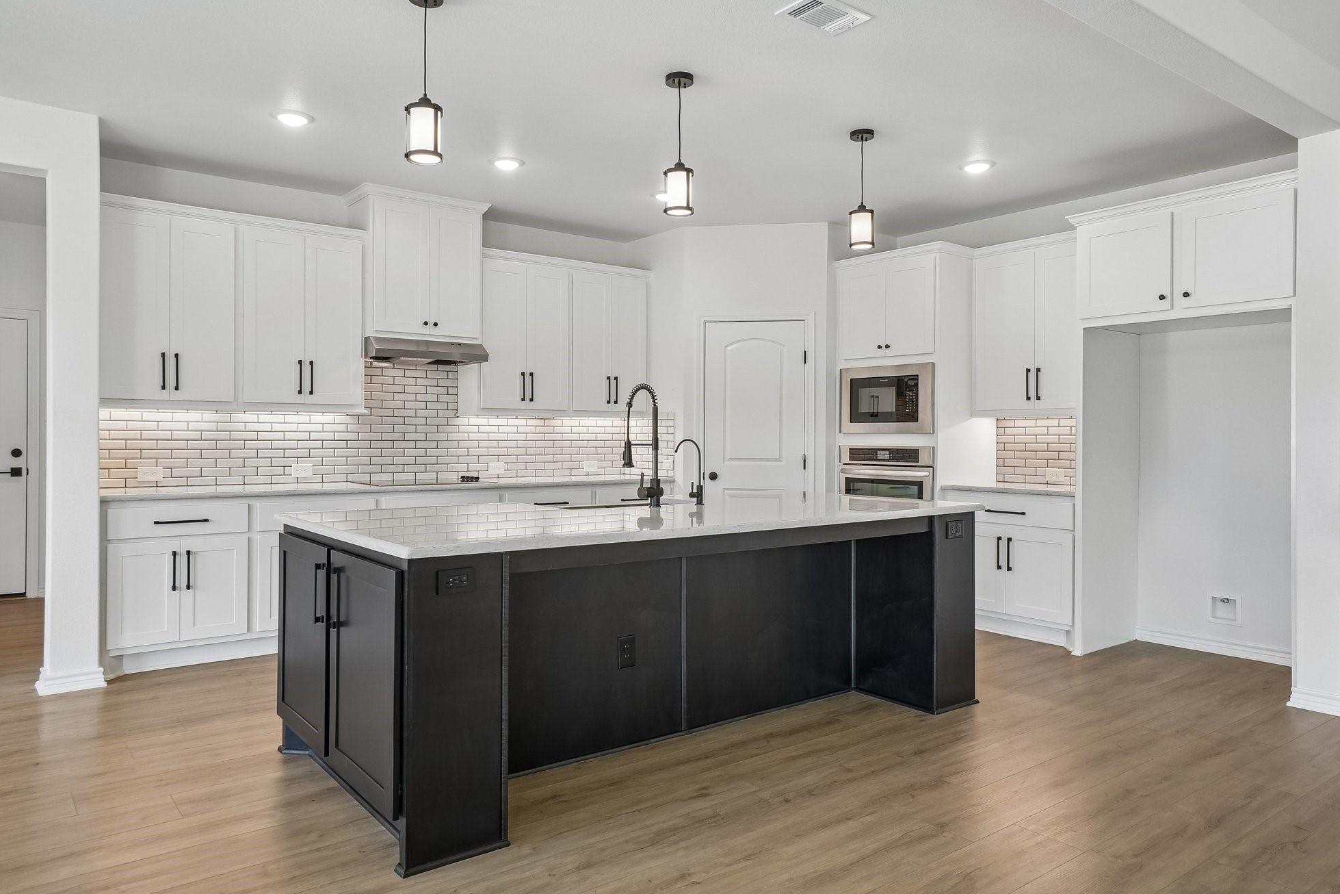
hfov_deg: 76.1
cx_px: 651
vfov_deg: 55.1
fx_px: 856
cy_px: 443
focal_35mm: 23
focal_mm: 15
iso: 400
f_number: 8
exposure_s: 1/50
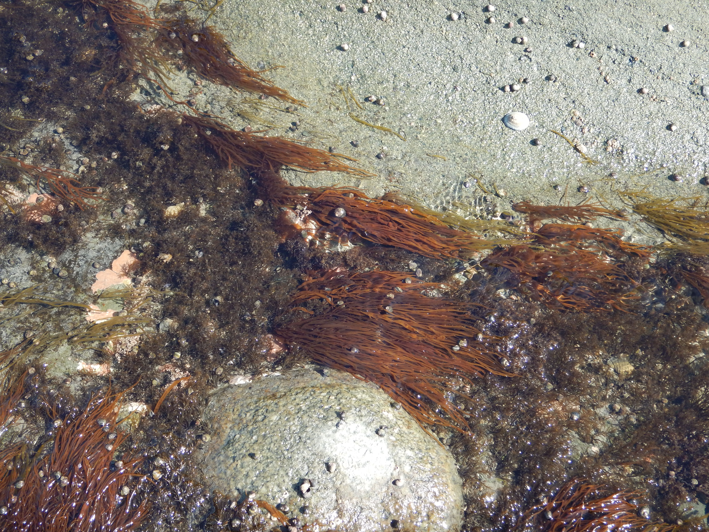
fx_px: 1147
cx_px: 354
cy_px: 266
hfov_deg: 34.3
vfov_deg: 26.1
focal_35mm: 56
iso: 125
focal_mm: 10.1
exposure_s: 1/160
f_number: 4.4
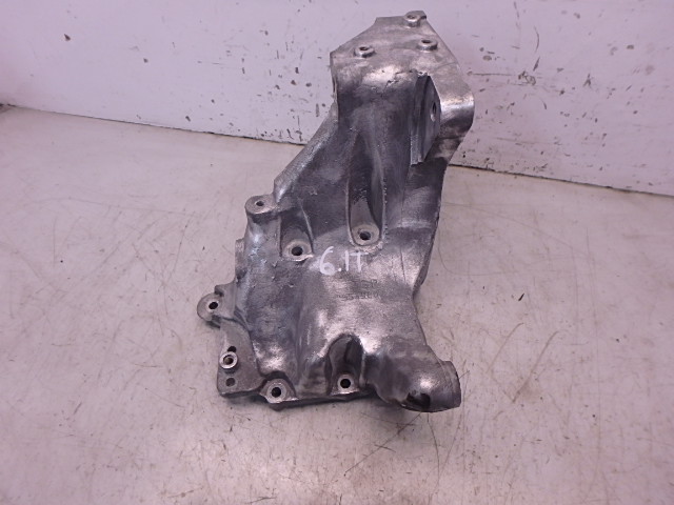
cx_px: 337
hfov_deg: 79.0
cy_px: 252
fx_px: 409
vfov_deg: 63.4
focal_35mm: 21
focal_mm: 3.7
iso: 200
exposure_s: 1/50
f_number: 3.5
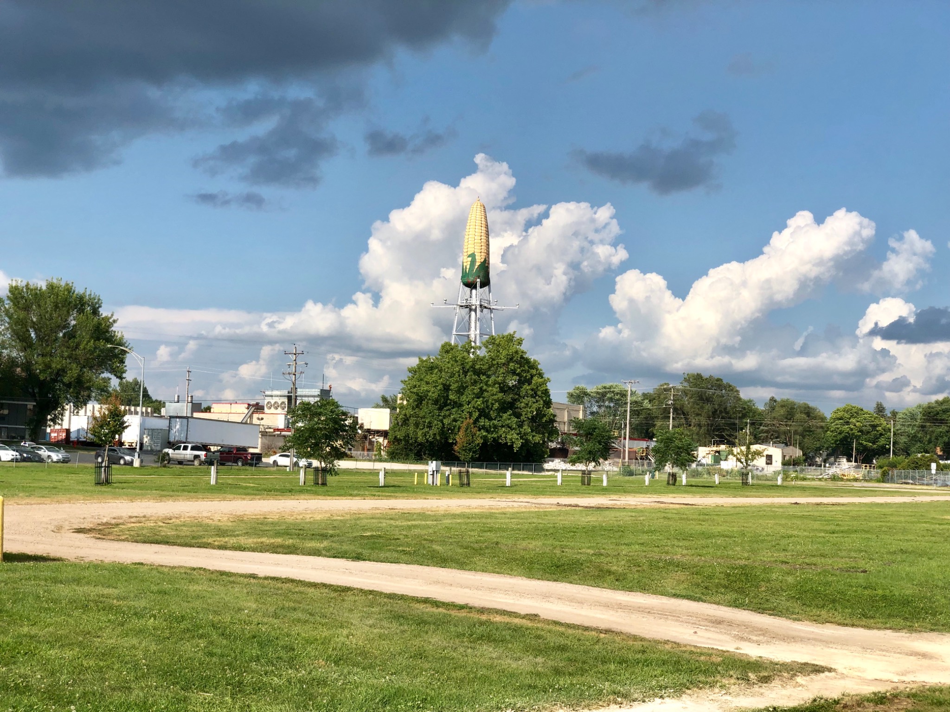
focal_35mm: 52
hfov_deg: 36.8
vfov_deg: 28.0
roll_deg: -1.2
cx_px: 475
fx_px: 1427
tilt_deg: +4.8
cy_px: 356
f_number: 2.4
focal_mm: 6
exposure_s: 1/1312
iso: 16
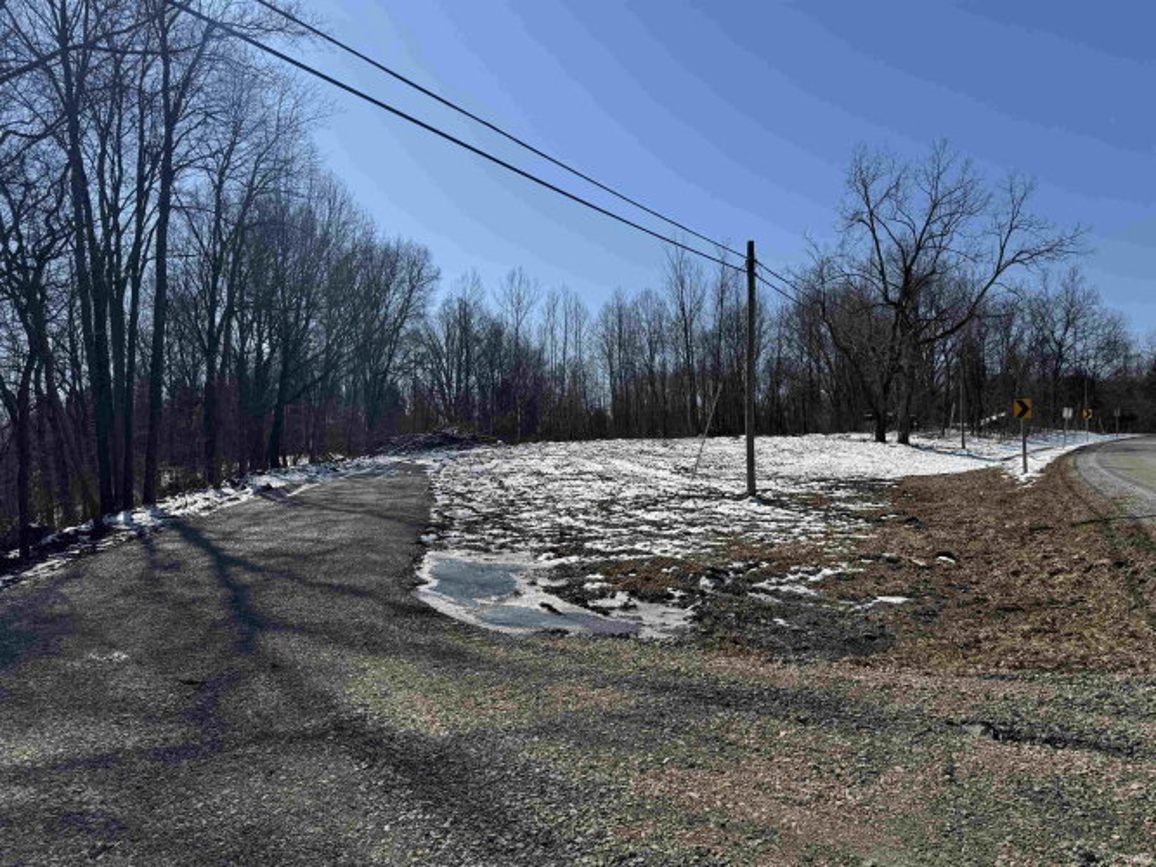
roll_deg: +0.6
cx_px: 578
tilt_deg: +0.3
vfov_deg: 56.8
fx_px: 801
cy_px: 434
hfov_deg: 71.6
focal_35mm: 24
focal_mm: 6.76
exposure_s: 1/7937
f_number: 1.78
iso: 80
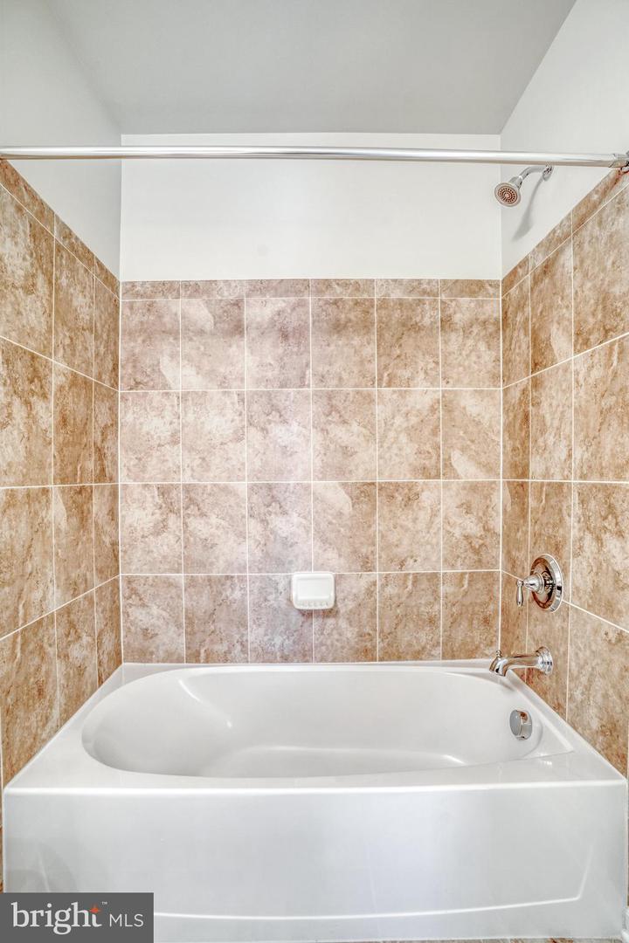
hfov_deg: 73.7
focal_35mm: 16
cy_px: 472
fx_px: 419
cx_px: 314
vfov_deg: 96.7
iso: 1250
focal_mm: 16
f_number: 7.1
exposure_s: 1/10
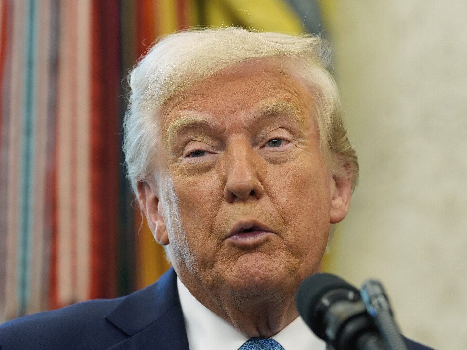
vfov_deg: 5.0
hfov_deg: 6.6
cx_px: 214
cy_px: 175
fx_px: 4047
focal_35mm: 300
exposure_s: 1/400
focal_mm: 185
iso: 2000
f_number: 3.5
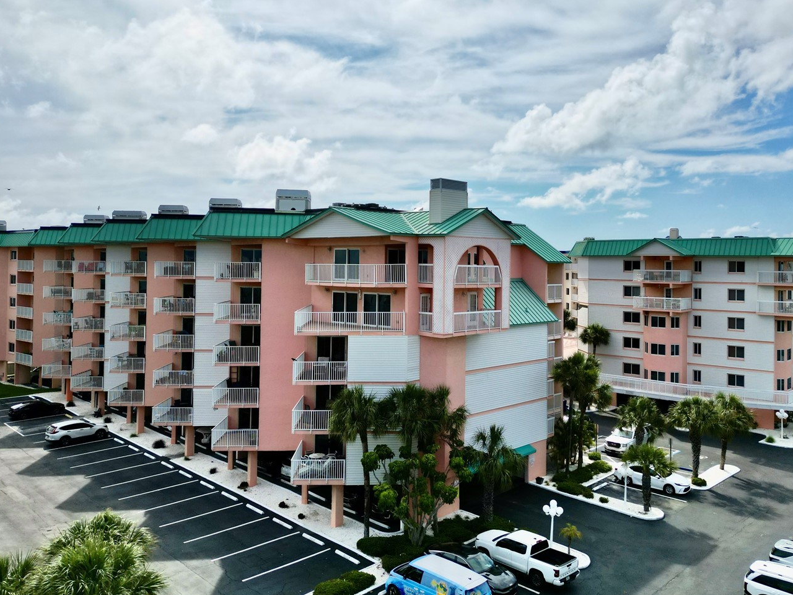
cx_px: 440
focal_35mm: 30
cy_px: 262
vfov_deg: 46.7
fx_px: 687
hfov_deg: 59.8
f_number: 1.7
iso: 100
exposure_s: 1/6000
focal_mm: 6.72
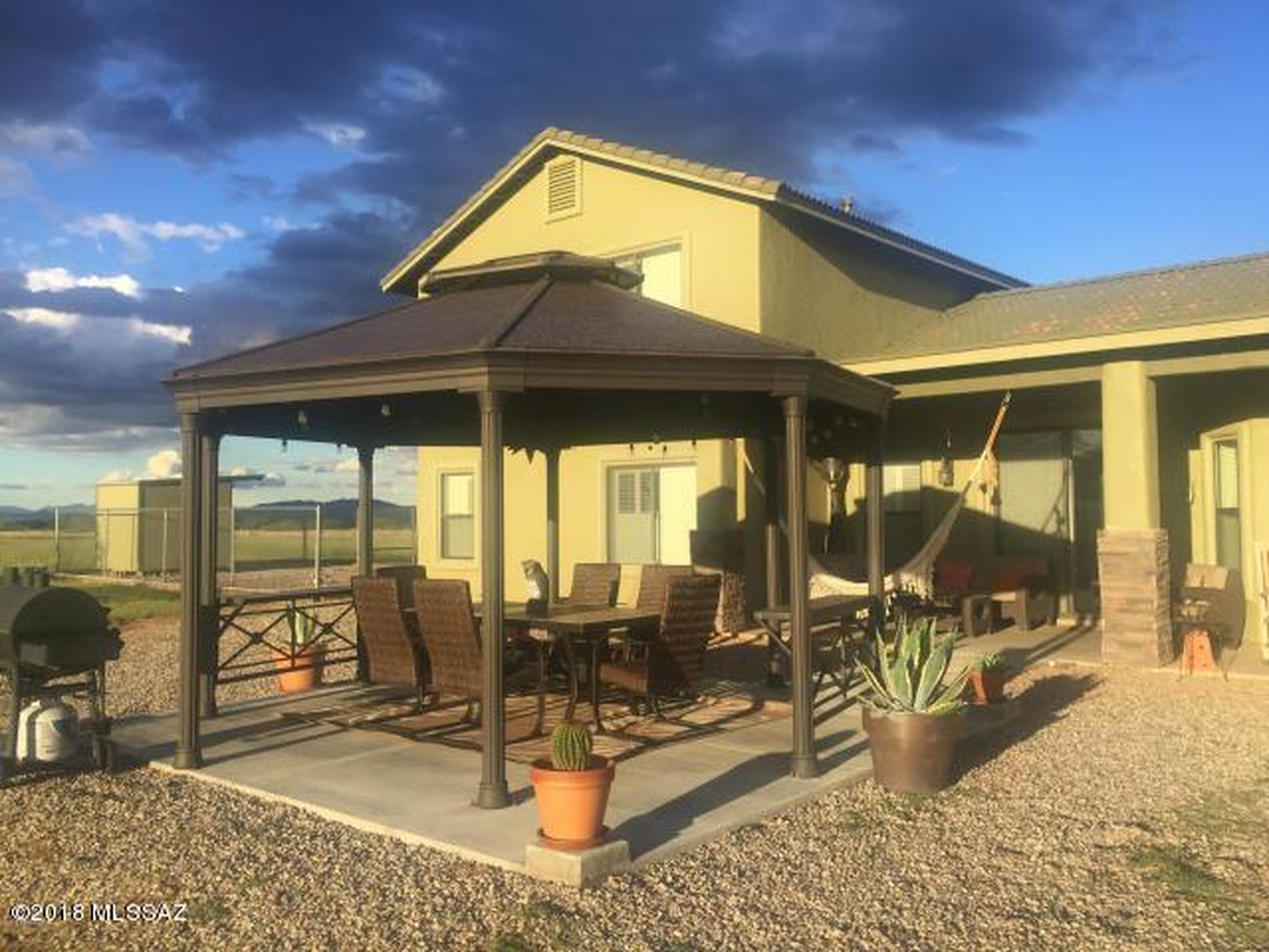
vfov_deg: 48.2
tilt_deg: +3.7
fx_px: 1063
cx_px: 634
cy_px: 476
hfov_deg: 61.7
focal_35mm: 29
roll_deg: -0.8
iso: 32
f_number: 2.2
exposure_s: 1/860
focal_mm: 4.15
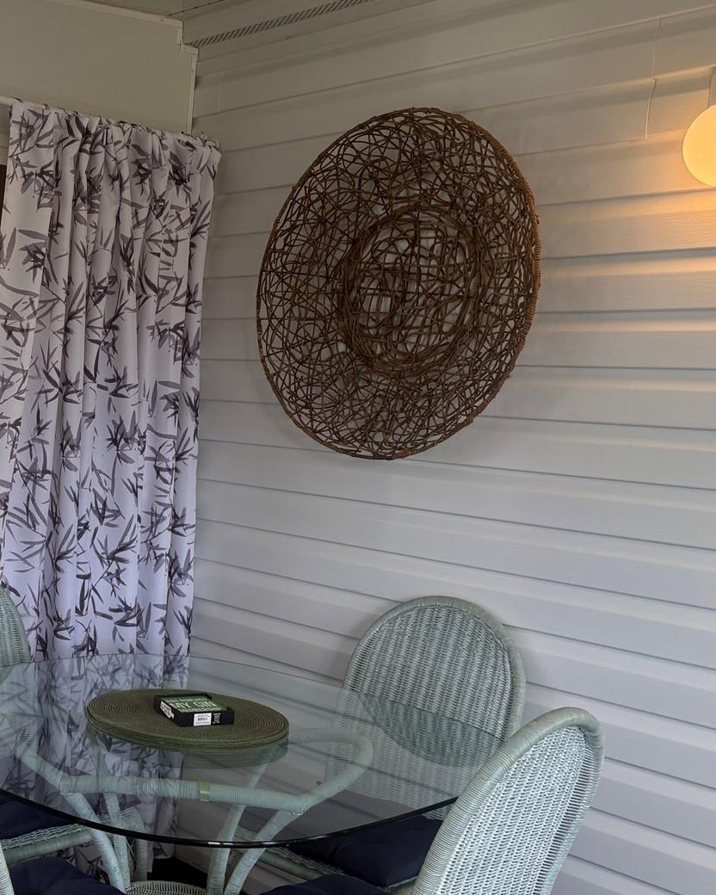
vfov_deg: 46.8
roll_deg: -2.4
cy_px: 487
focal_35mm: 39
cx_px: 138
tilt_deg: -5.1
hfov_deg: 36.8
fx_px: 1033
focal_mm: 5.96
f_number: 1.6
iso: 50
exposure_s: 1/306
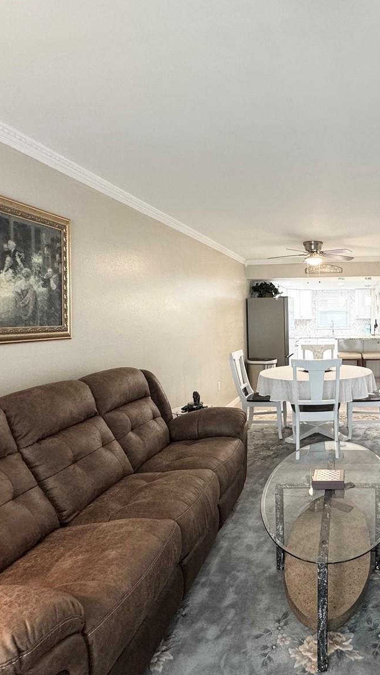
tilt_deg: -3.6
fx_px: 376
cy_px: 334
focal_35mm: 21
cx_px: 338
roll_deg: +0.8
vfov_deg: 83.8
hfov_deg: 48.4
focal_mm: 2.22
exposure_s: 1/60
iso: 200
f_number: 2.2
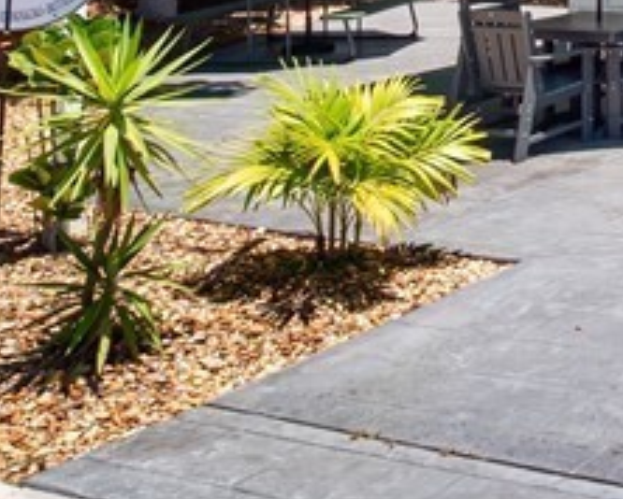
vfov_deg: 22.1
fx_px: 1163
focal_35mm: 63
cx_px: 1052
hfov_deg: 21.9
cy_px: -123
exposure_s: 1/200
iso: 200
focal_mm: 7
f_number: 7.1
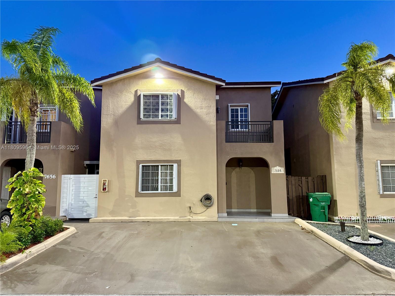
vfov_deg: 56.8
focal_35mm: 24
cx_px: 198
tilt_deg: +8.0
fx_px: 274
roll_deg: +0.1
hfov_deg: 71.6
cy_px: 148
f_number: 1.78
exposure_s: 1/40
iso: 640
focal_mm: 6.76
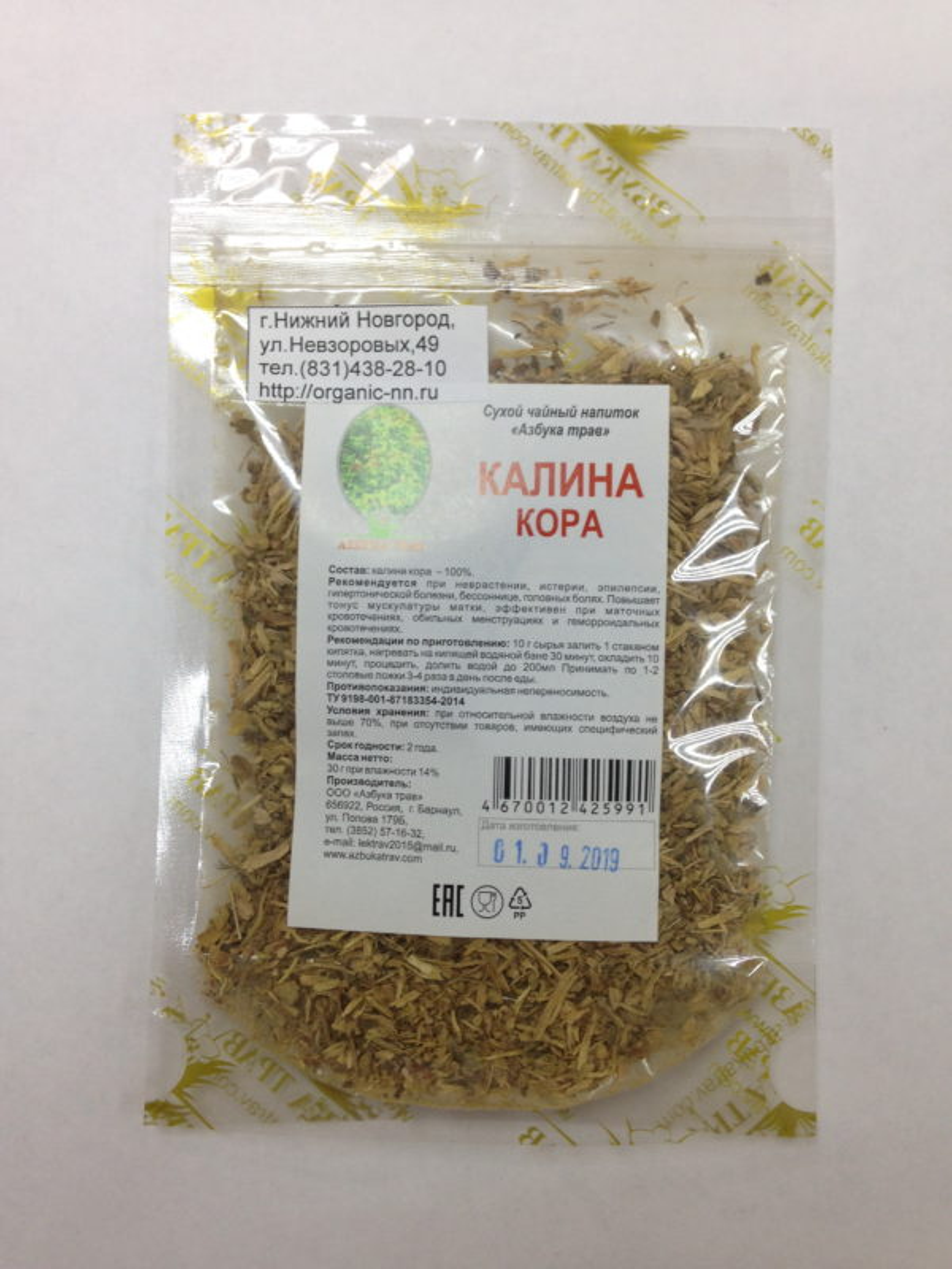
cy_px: 634
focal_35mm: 33
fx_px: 1210
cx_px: 476
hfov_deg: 42.9
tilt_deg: -88.7
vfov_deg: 55.4
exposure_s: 1/60
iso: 64
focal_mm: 4.12
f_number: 2.4
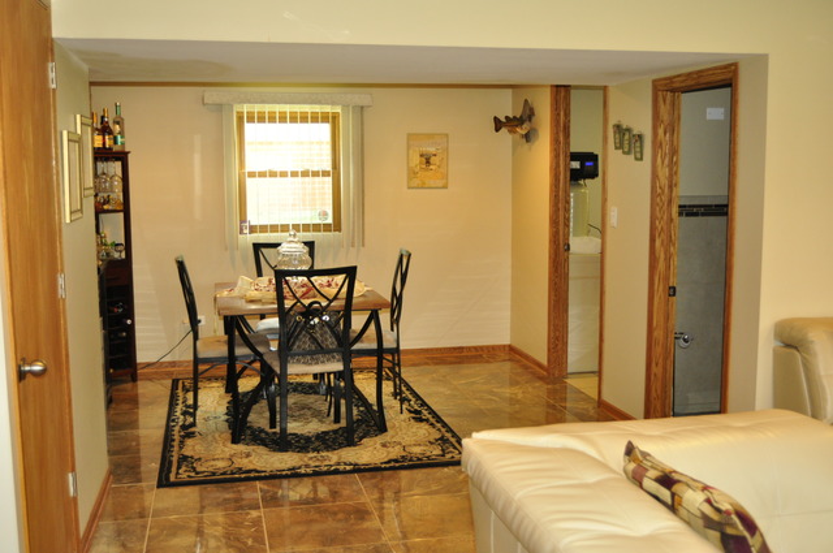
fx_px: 901
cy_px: 276
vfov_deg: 34.1
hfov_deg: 49.6
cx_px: 416
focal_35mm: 39
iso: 800
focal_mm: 26
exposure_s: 1/60
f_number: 4
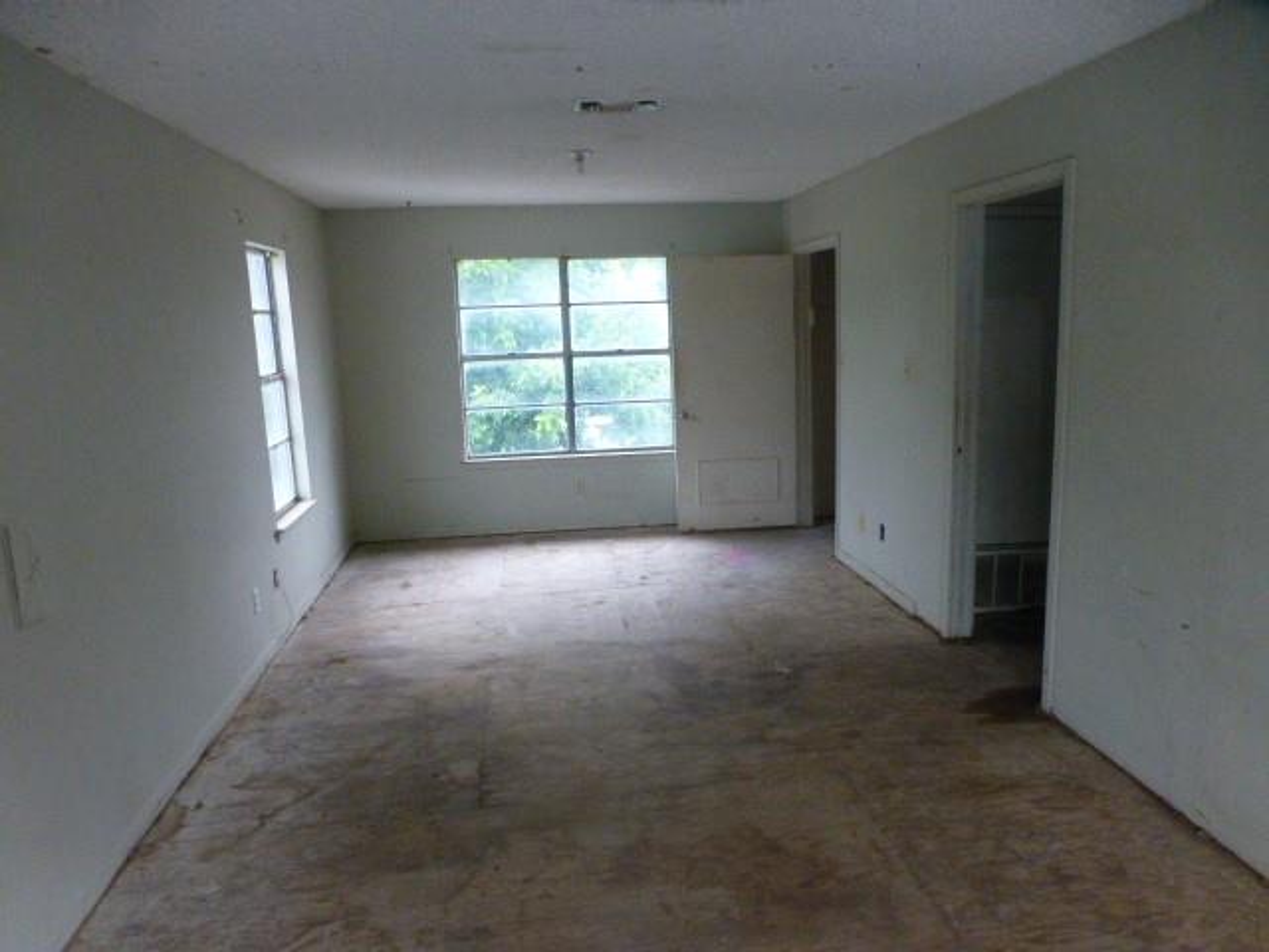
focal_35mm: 24
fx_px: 880
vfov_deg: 56.8
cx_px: 634
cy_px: 476
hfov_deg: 71.6
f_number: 3.3
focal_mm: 4.3
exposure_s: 1/250
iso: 800
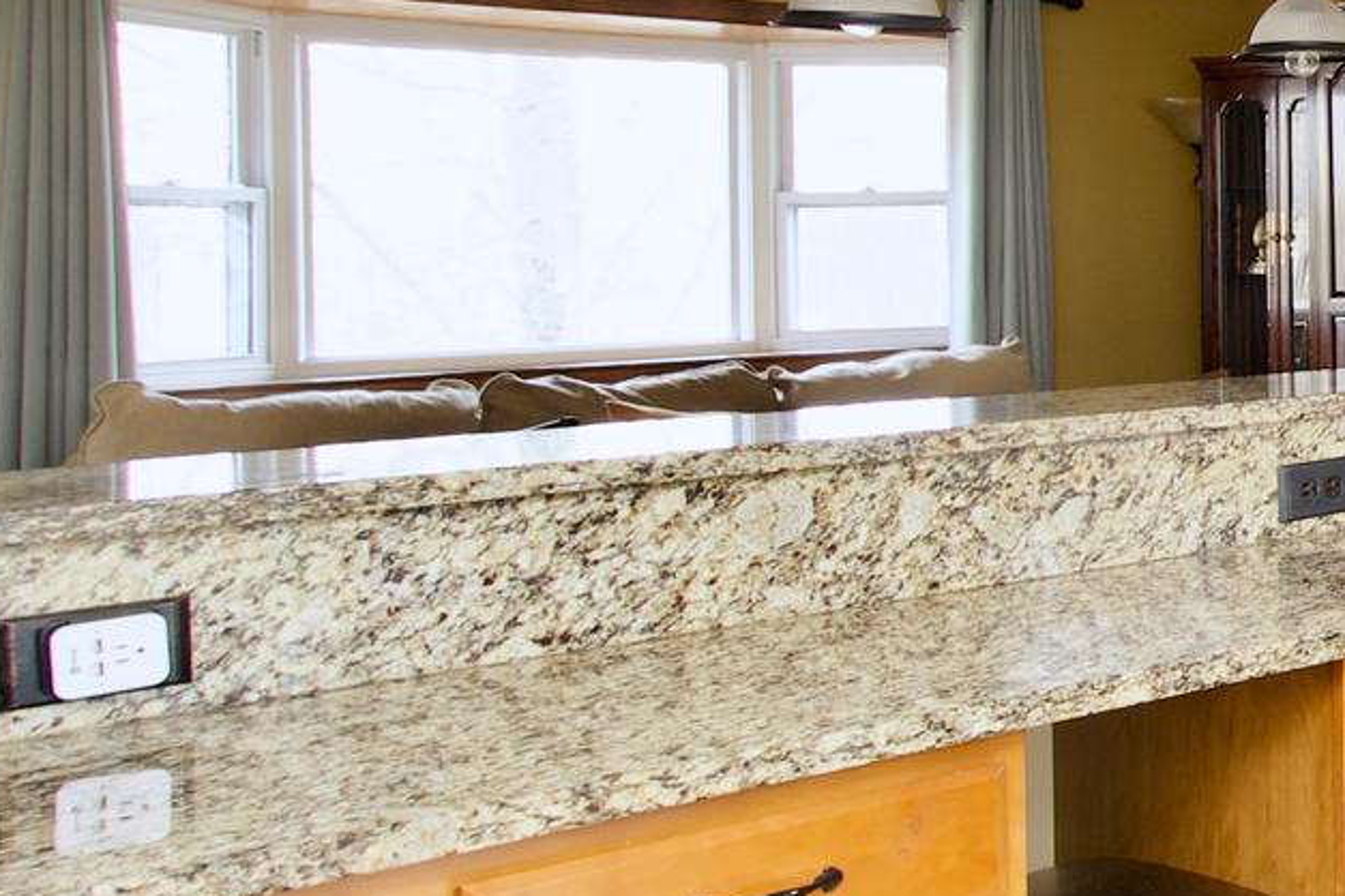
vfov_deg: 27.0
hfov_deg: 27.4
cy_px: 175
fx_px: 1831
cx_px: 2034
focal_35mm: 49
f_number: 7.1
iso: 320
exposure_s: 1/15
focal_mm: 10
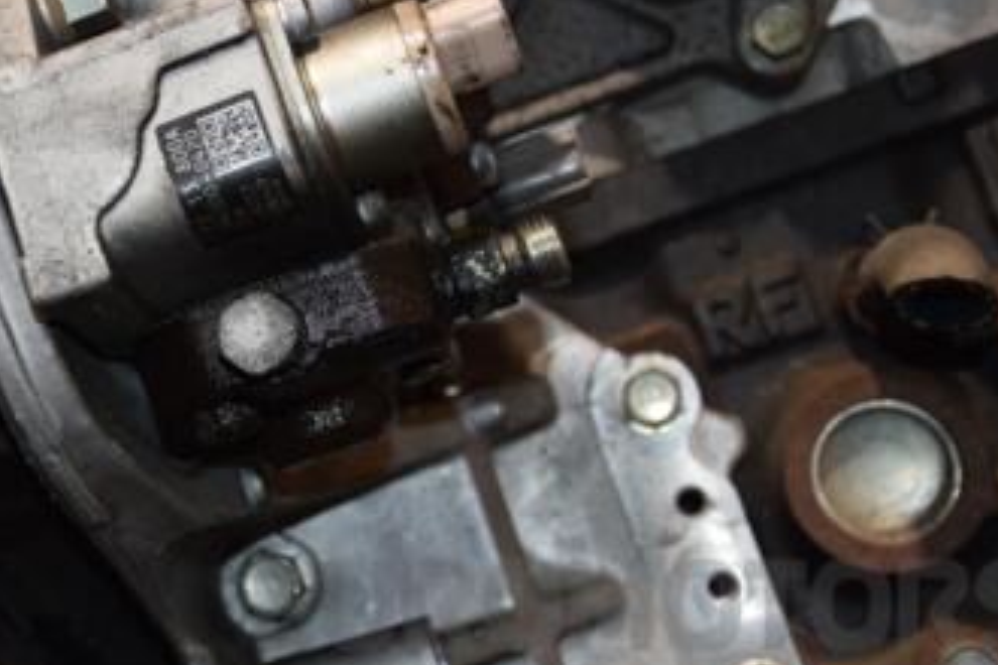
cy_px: 203
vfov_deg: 19.1
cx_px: 197
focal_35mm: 71
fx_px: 1968
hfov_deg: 27.9
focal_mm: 26
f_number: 5
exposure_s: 1/60
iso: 800
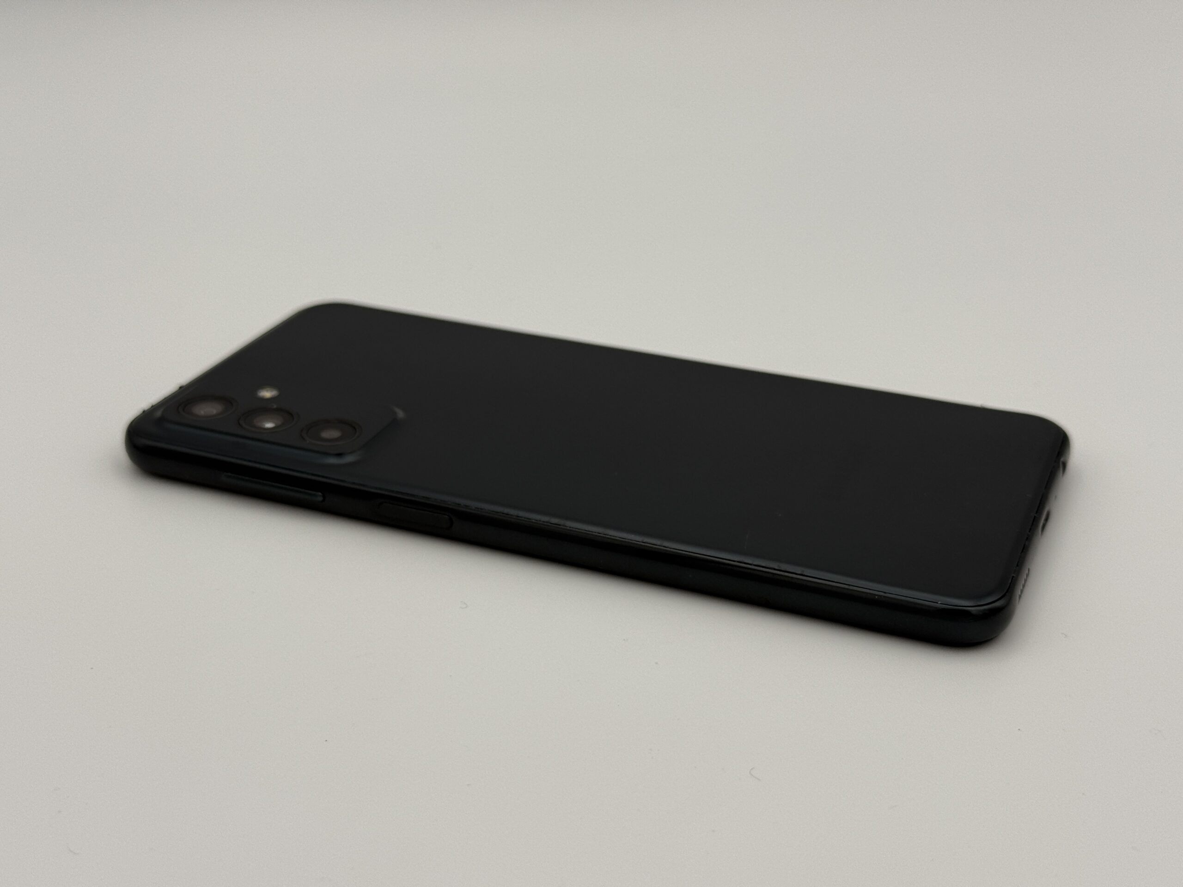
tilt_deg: -26.6
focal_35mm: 48
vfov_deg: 30.3
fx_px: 1640
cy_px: 444
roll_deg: -0.3
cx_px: 592
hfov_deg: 39.7
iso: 64
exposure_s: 1/1013
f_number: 1.78
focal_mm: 6.76
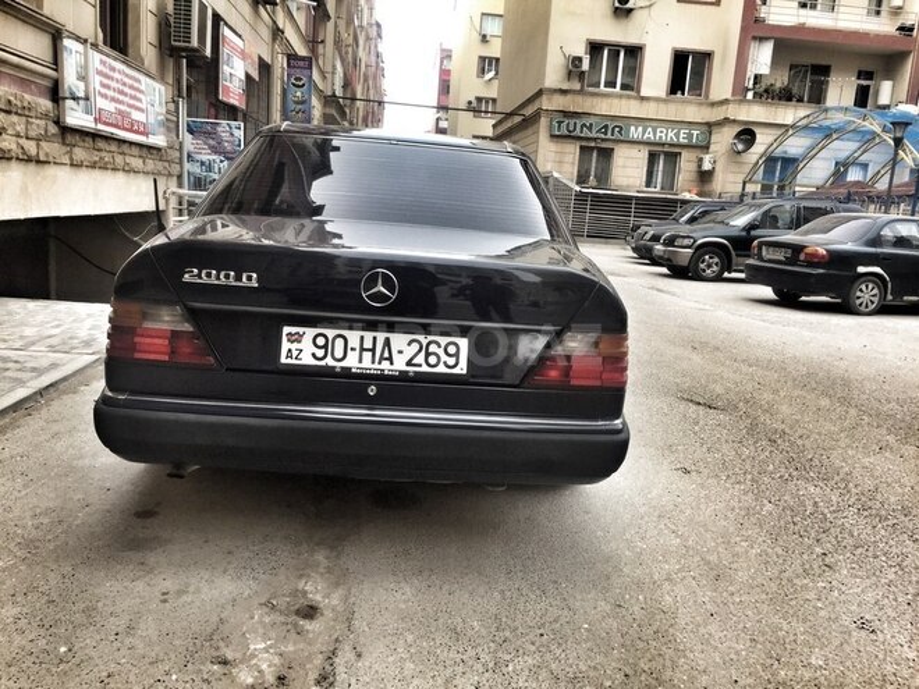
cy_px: 344
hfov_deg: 61.7
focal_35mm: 29
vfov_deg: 48.2
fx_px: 770
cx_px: 460
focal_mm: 4.15
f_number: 2.2
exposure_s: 1/338
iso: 32
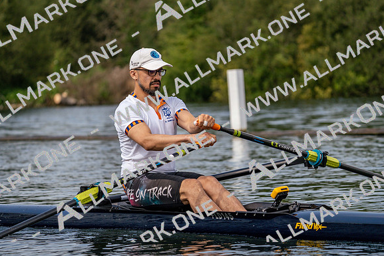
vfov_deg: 6.8
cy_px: 128
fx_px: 2144
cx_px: 192
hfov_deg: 10.2
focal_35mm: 201
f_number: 5.6
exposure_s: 1/1600
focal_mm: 200
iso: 320
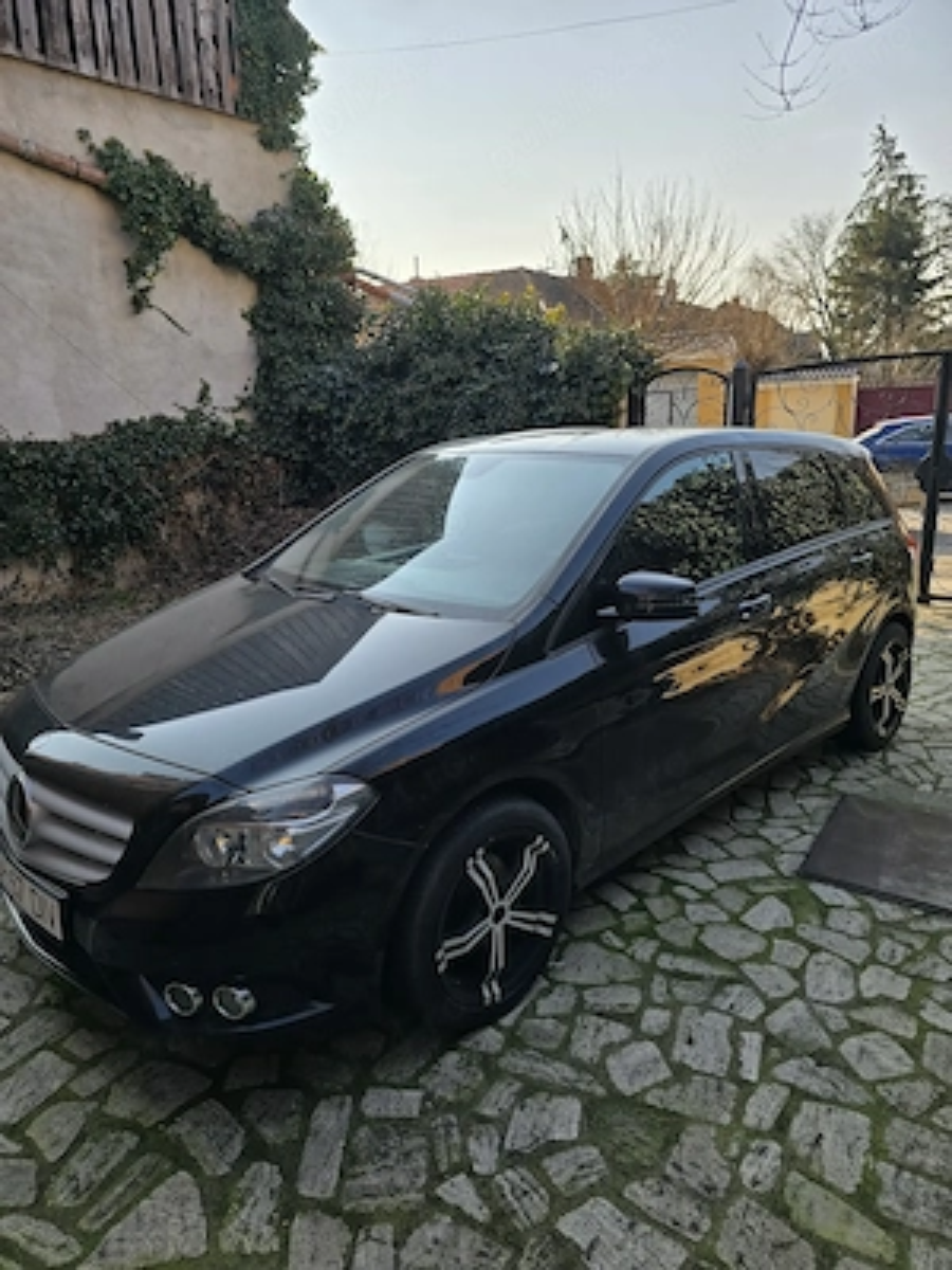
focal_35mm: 23
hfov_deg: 58.9
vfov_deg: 73.9
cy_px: 635
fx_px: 843
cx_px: 476
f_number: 1.7
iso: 12
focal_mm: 6.3
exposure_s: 1/659
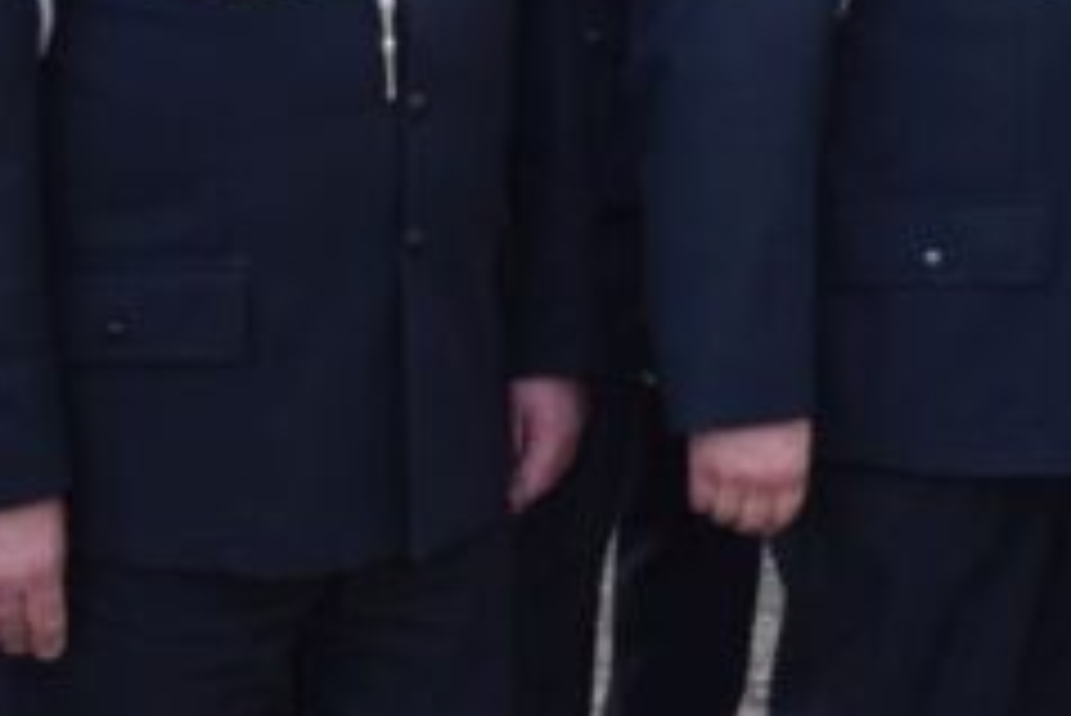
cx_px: 1152
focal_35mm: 87
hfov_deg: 22.2
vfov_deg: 14.9
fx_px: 2590
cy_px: -279
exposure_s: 1/250
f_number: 8
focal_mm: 18
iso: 400
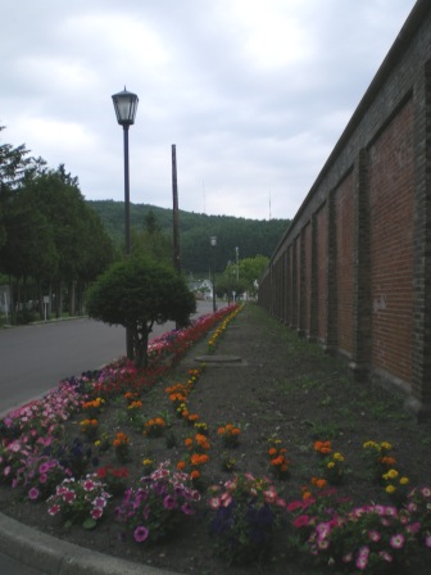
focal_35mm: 38
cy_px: 288
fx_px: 631
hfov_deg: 37.7
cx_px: 216
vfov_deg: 49.0
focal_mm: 6.3
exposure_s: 1/100
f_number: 3.1
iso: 64
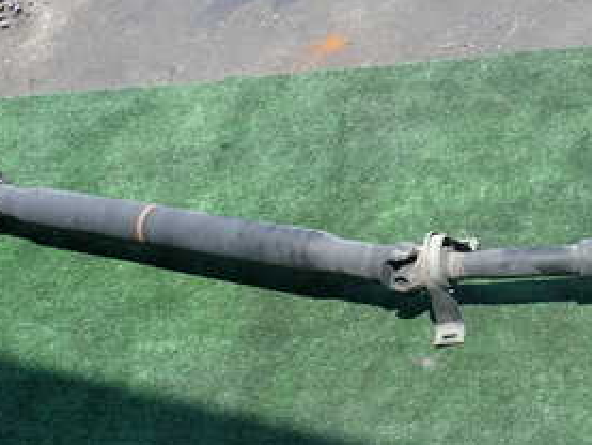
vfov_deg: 22.6
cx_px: 524
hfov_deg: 28.7
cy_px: 235
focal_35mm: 65
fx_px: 1112
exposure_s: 1/500
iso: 100
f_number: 3.2
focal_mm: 5.4
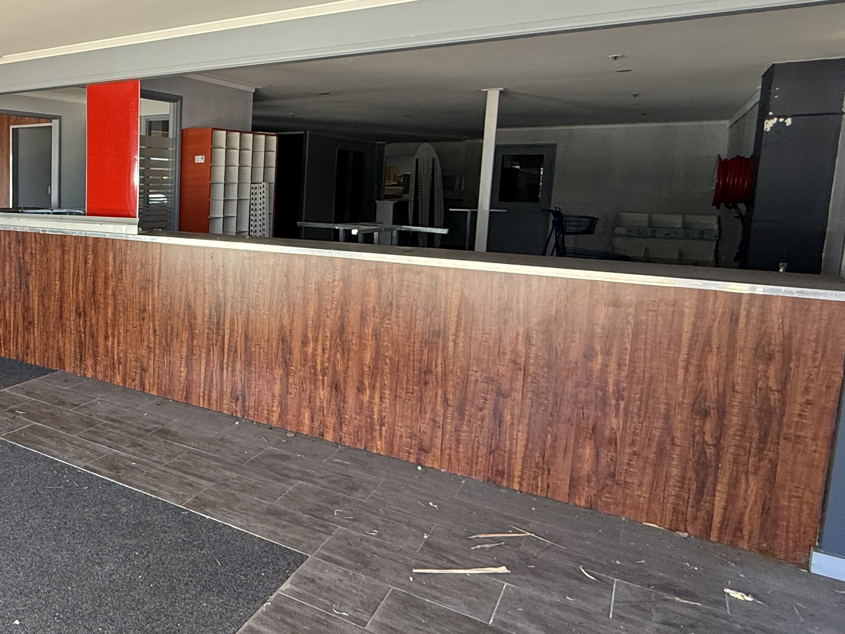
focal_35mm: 28
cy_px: 261
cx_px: 80
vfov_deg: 49.5
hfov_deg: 54.9
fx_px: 683
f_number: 2.2
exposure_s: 1/99
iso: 200
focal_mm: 2.22
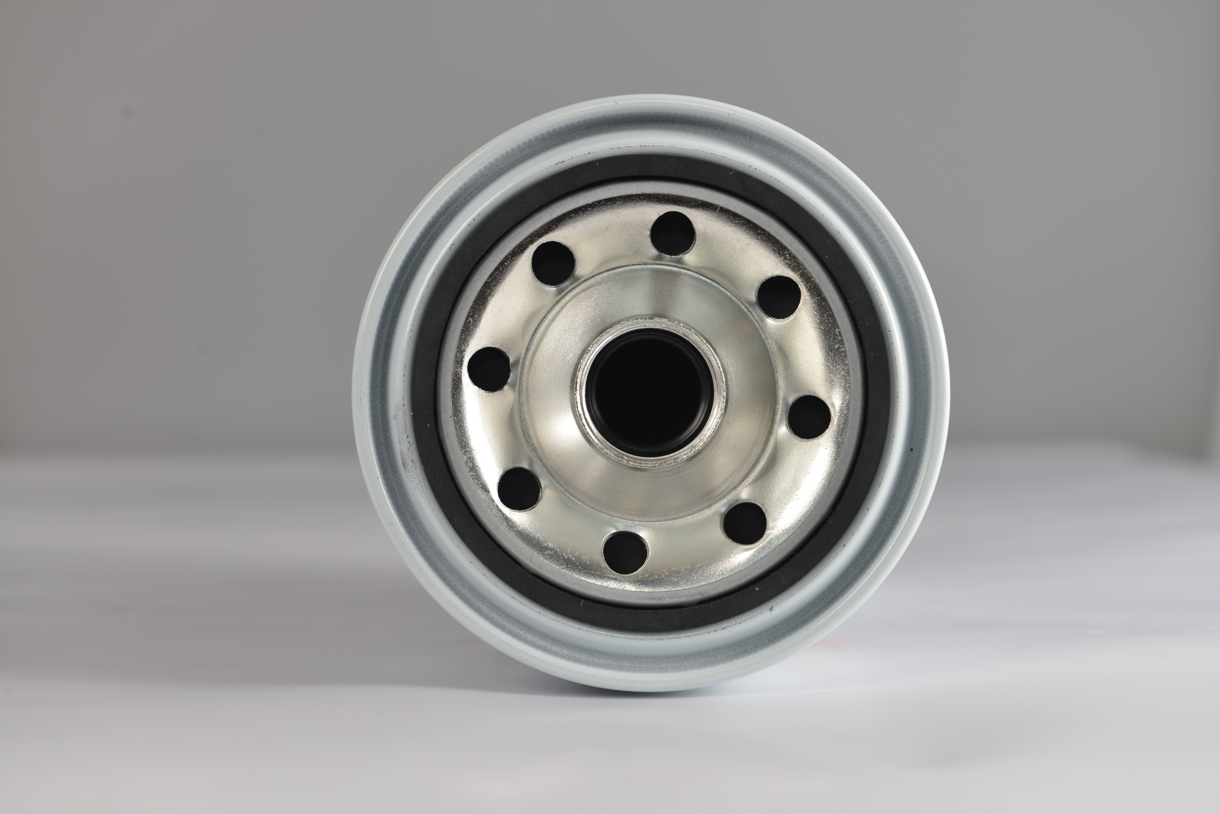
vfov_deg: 21.9
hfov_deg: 32.4
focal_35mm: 62
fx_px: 2102
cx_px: 610
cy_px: 407
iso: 200
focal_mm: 62
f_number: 7.1
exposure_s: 1/80
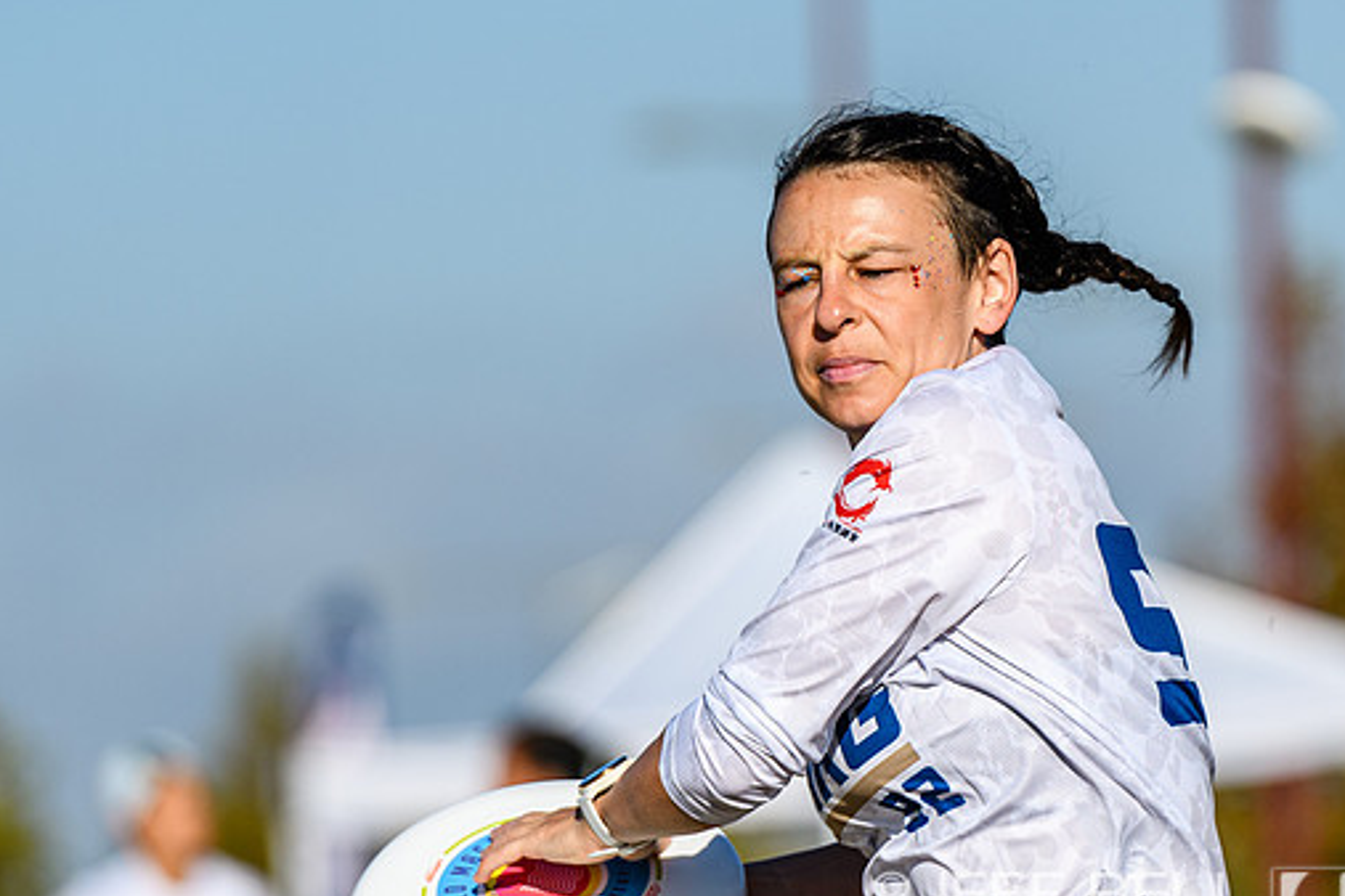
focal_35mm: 506
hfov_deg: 4.1
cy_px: 226
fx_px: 18903
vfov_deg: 2.7
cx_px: 1092
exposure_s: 1/2500
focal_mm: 195
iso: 100
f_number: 4
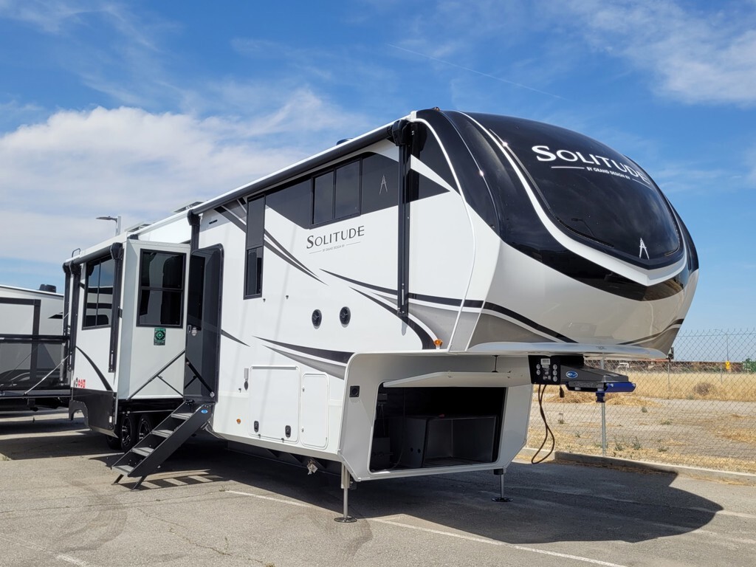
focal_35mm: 26
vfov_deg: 53.1
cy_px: 284
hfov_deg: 67.3
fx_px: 568
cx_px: 378
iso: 40
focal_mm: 5.4
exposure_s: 1/3034
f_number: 1.8
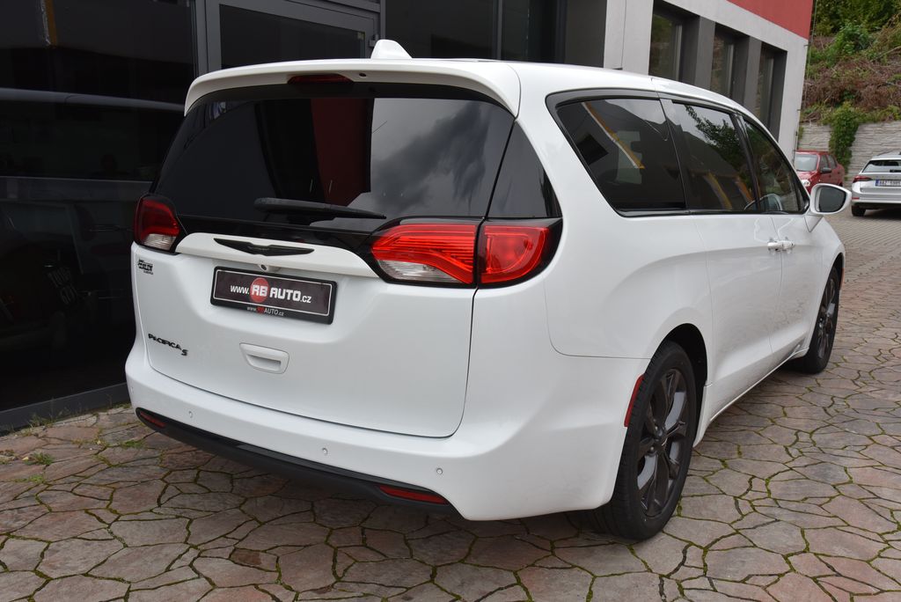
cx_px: 450
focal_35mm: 34
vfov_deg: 38.9
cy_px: 301
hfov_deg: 55.8
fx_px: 851
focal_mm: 34
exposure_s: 1/400
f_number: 10
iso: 500
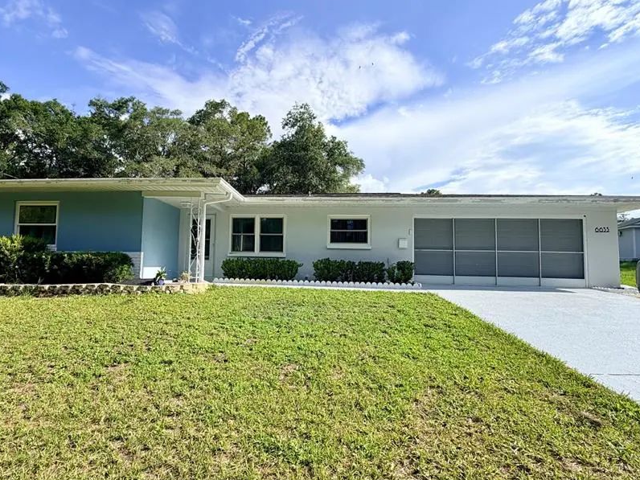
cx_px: 289
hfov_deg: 87.5
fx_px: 333
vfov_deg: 71.6
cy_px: 244
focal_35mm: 18
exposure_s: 1/1001
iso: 20
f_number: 2.2
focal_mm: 2.22
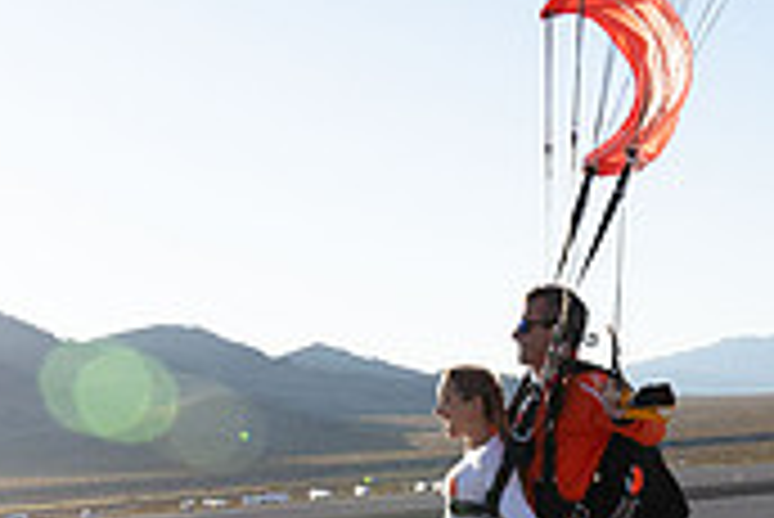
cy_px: 556
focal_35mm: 81
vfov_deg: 16.4
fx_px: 1743
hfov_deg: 24.7
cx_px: 585
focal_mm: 24
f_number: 9
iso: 800
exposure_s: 1/2000
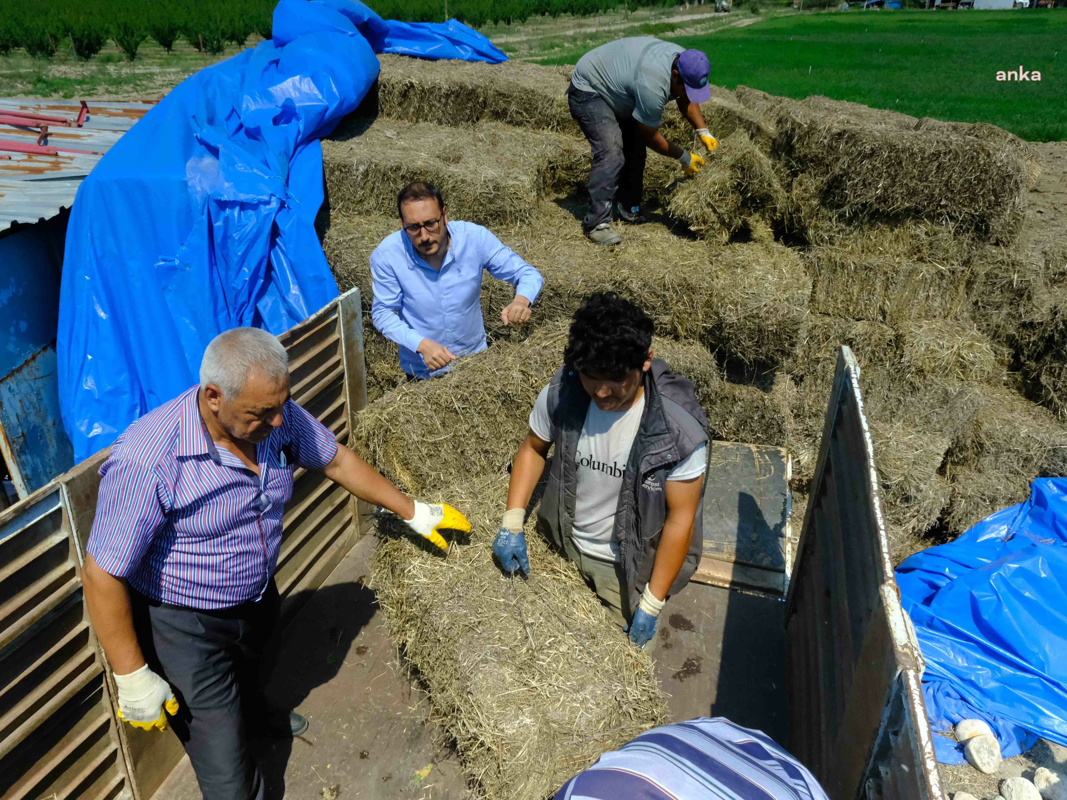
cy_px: 400
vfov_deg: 53.1
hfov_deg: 67.3
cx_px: 508
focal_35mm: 26
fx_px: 801
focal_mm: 16
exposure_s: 1/6400
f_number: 7.1
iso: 3200
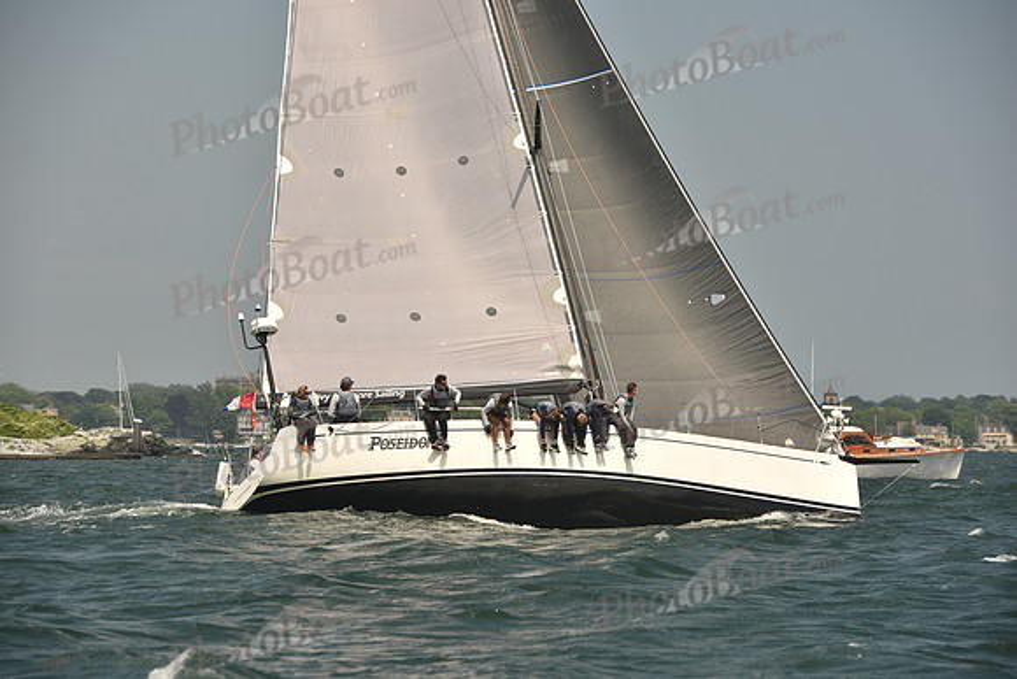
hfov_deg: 13.7
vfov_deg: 9.2
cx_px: 508
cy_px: 340
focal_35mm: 150
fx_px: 4238
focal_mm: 150
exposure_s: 1/640
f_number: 6.3
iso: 250
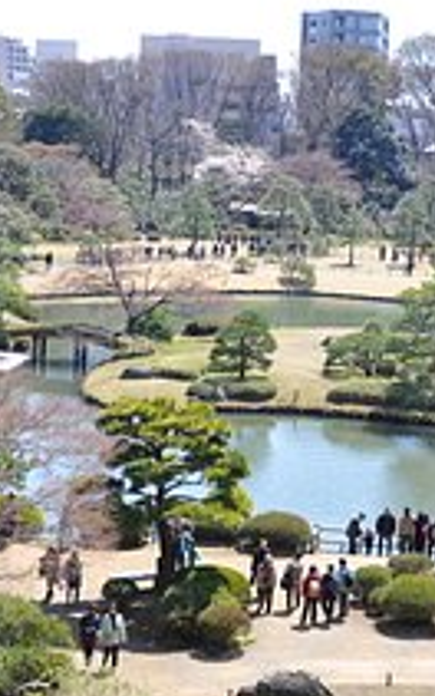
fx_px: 1403
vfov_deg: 27.4
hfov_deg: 17.6
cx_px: 257
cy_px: 165
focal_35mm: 74
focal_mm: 20
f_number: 8
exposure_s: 1/250
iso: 200
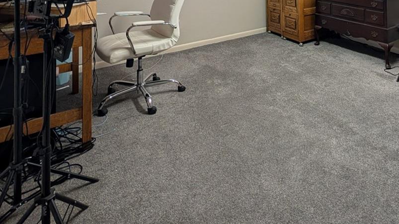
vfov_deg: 34.3
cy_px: -53
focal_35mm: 26
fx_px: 275
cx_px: 285
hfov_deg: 68.6
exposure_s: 1/60
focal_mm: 2.02
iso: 92
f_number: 1.7
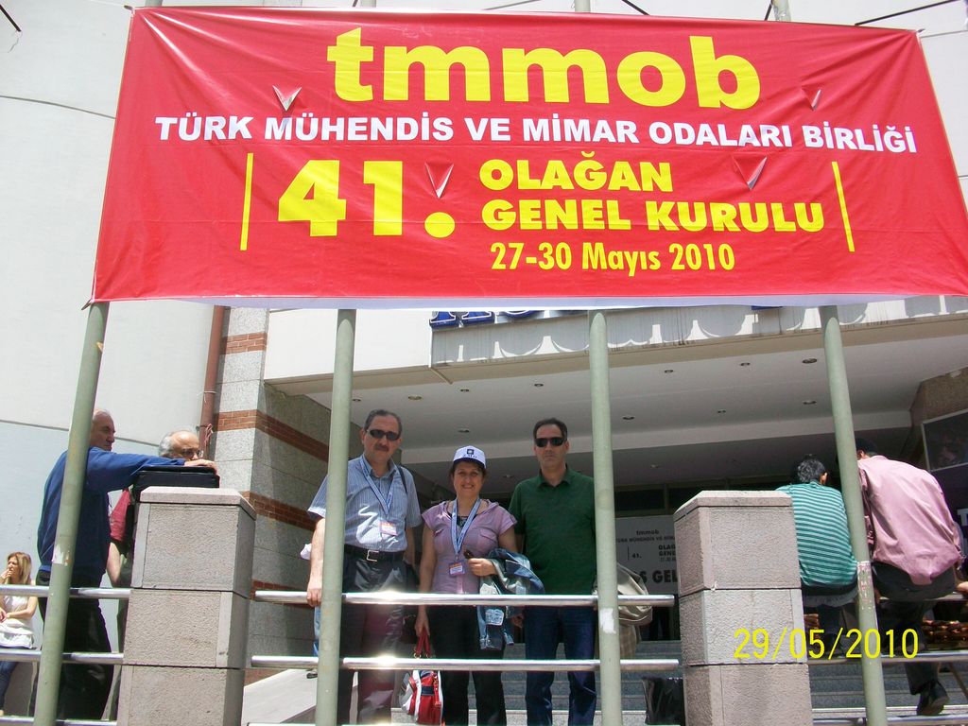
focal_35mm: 32
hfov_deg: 56.8
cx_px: 484
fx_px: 895
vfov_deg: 44.2
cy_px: 363
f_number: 5.5
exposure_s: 1/250
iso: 64
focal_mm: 5.7
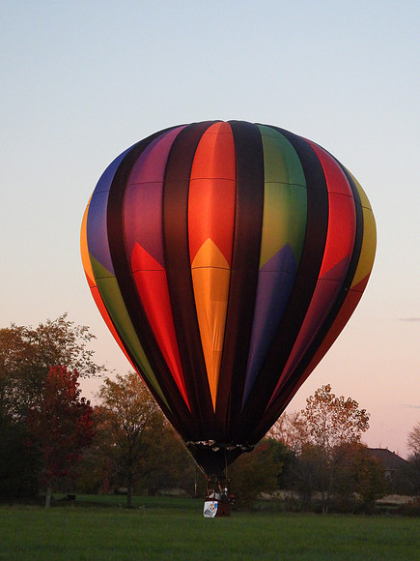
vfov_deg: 17.1
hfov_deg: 12.9
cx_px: 210
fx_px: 1860
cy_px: 280
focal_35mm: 115
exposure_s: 1/250
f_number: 4
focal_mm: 20.7
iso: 1250
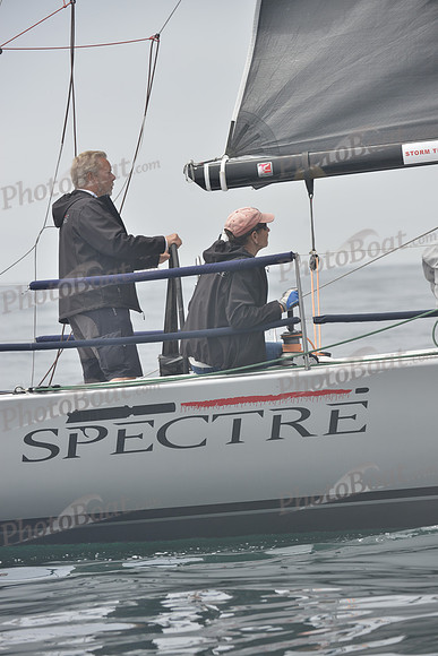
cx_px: 219
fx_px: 3648
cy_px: 328
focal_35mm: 200
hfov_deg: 6.9
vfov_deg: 10.3
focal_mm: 200
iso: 280
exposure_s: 1/1000
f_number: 6.3
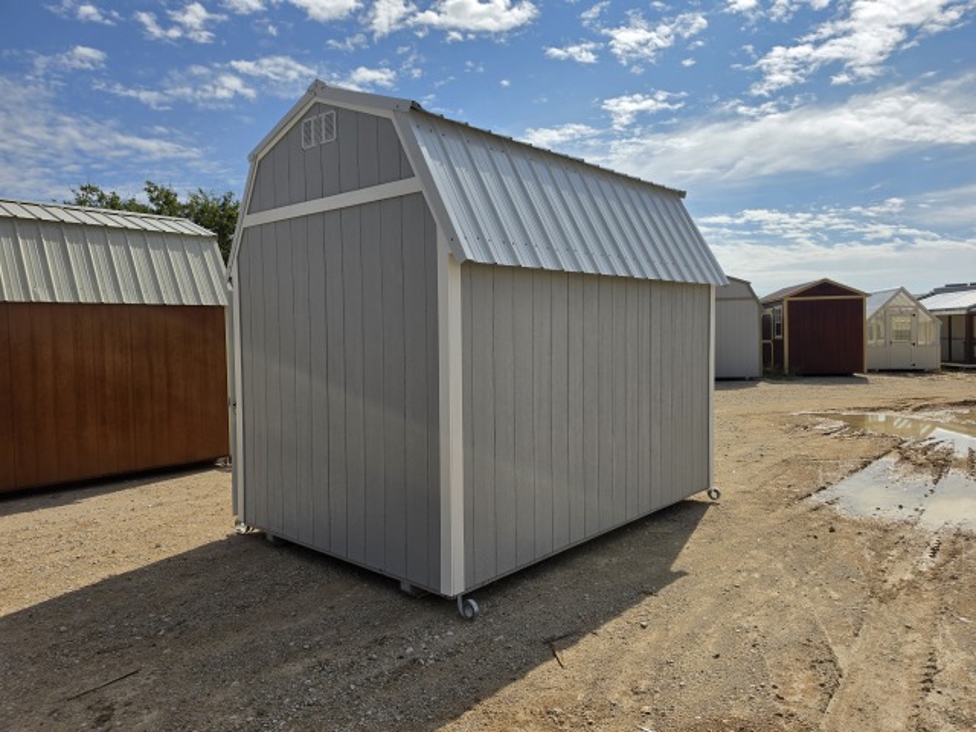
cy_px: 366
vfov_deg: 58.9
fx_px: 648
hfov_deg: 73.9
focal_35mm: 23
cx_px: 488
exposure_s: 1/7939
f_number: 1.4
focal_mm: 6.5
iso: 32
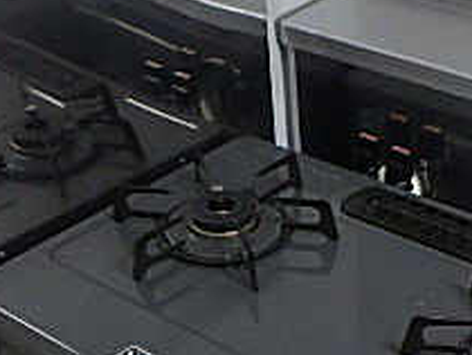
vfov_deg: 20.3
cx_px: 330
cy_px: 503
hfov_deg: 29.9
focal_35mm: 64
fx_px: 874
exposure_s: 1/40
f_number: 3.5
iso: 500
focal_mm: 3.7
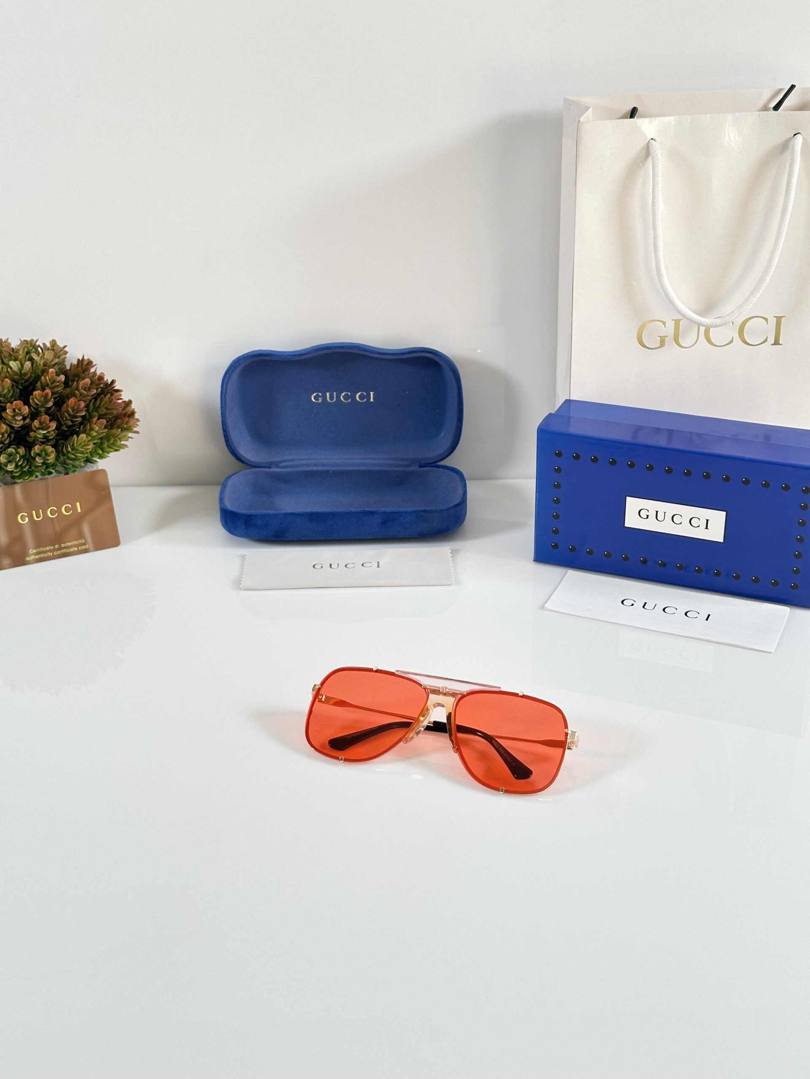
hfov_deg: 30.3
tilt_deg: -27.1
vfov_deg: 39.7
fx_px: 1498
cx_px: 405
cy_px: 540
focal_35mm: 48
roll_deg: +1.0
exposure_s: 1/114
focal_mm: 6.86
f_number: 1.78
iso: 80
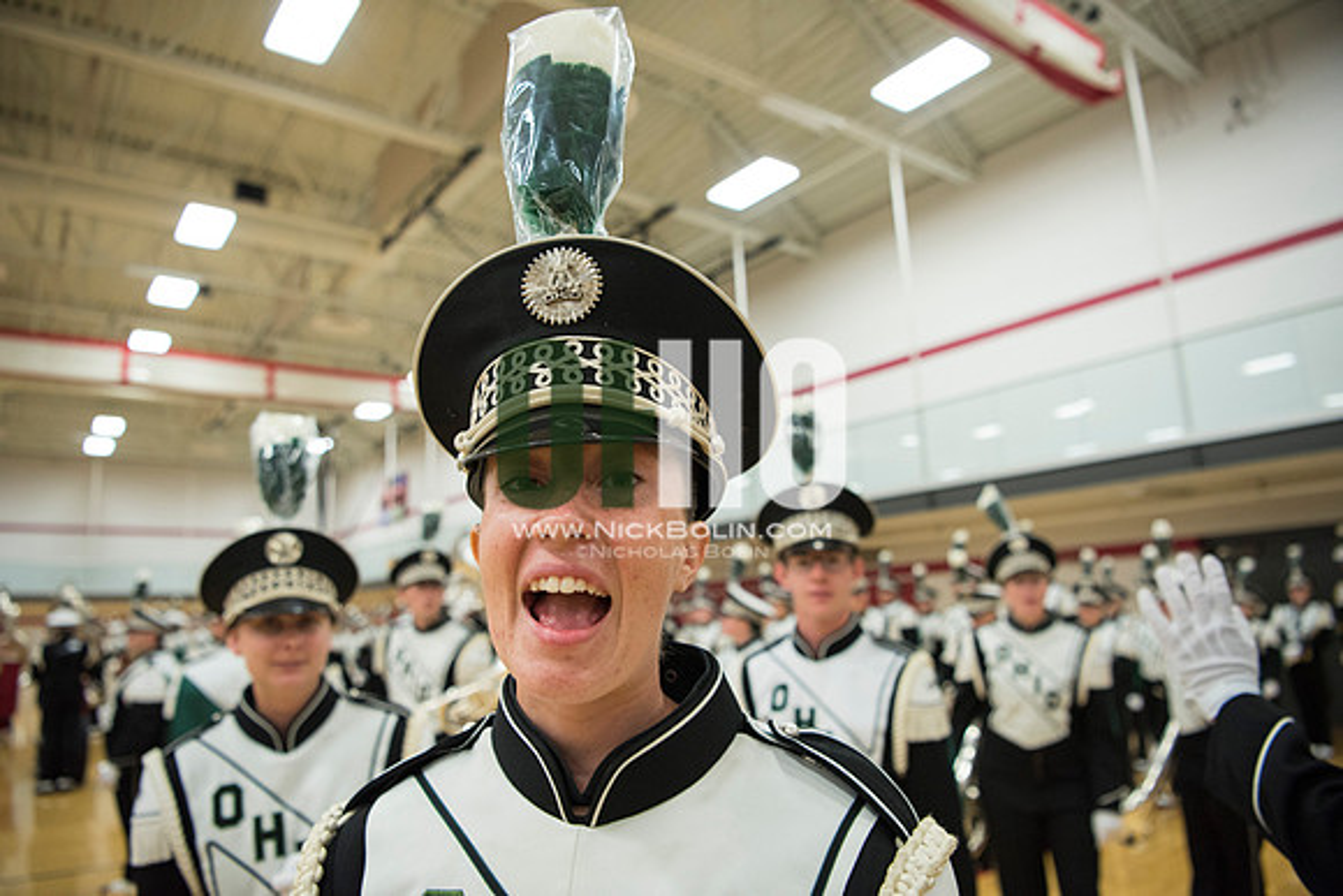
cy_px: 448
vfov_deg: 53.2
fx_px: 896
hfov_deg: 73.7
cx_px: 672
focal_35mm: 24
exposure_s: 1/320
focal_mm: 24
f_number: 3.2
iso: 2000
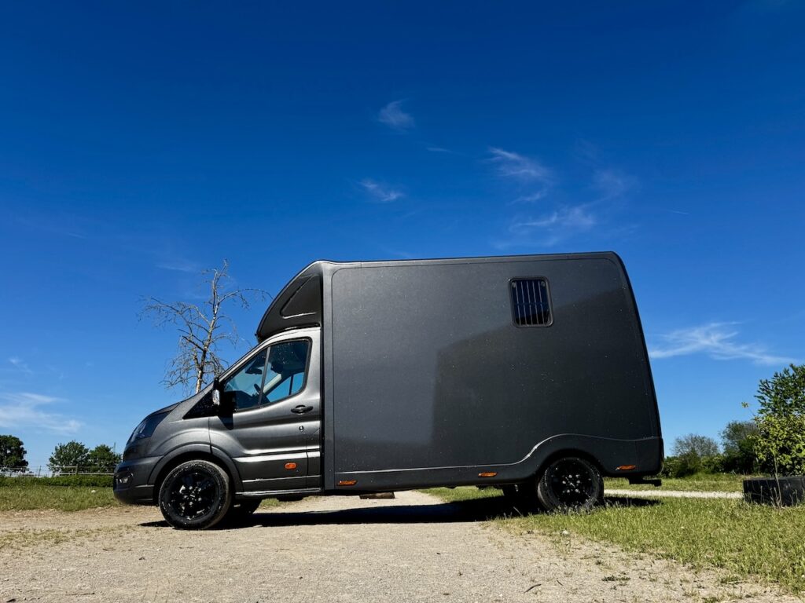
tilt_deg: +17.9
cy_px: 302
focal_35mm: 24
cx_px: 402
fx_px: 558
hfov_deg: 71.6
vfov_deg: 56.8
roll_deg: -0.6
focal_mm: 6.76
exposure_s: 1/4608
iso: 80
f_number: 1.78
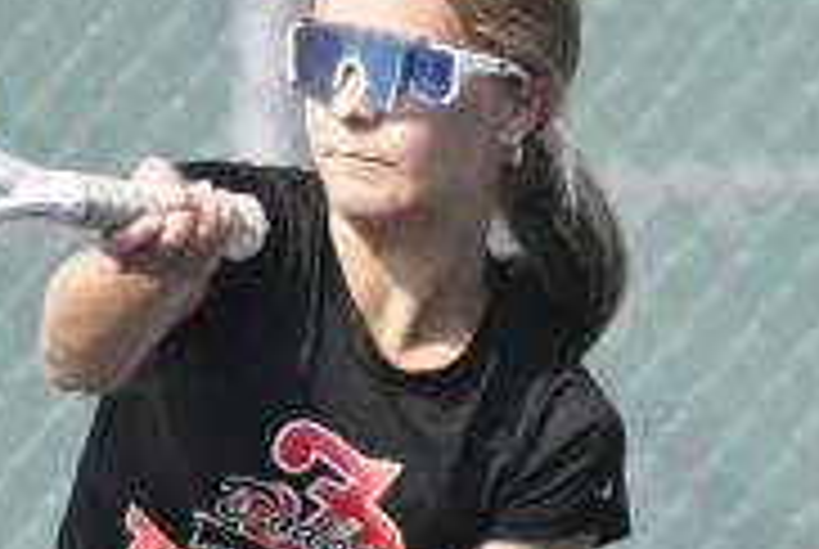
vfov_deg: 2.8
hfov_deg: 4.2
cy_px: 536
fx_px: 11234
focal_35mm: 493
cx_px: 191
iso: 160
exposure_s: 1/1600
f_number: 3.2
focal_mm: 200
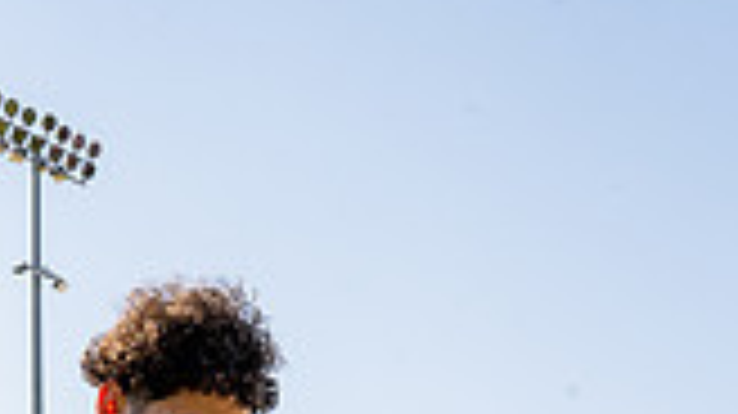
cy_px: 945
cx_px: 158
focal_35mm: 66
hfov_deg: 31.2
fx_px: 1291
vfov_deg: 13.8
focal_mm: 23
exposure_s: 1/250
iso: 320
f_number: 11
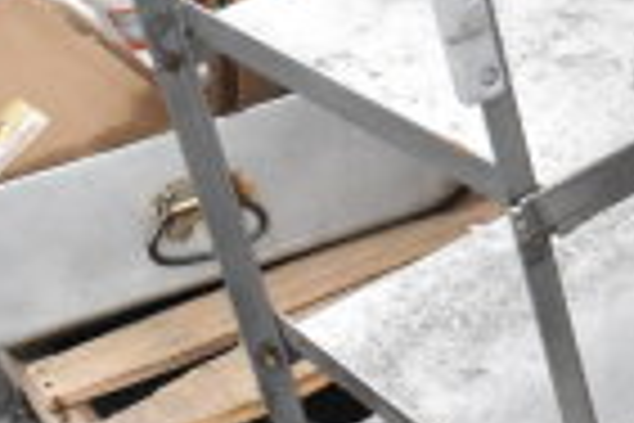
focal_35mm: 136
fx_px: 2398
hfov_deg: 13.6
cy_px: 65
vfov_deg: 10.0
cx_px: 1106
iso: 6400
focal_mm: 21
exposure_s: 1/800
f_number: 14
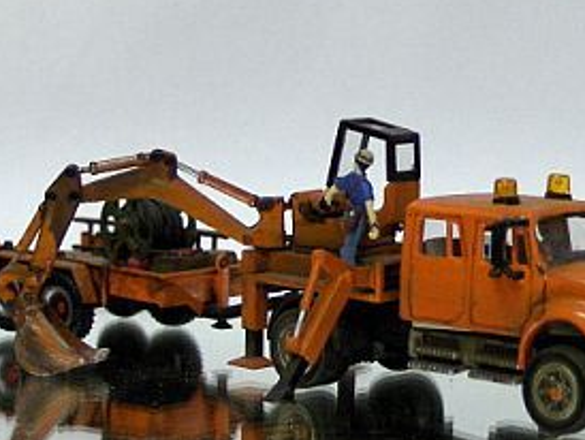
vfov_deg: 16.2
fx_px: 1539
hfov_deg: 21.5
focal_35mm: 91
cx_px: 299
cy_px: 152
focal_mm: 11.3
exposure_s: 1/63.5
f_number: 3.2
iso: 200
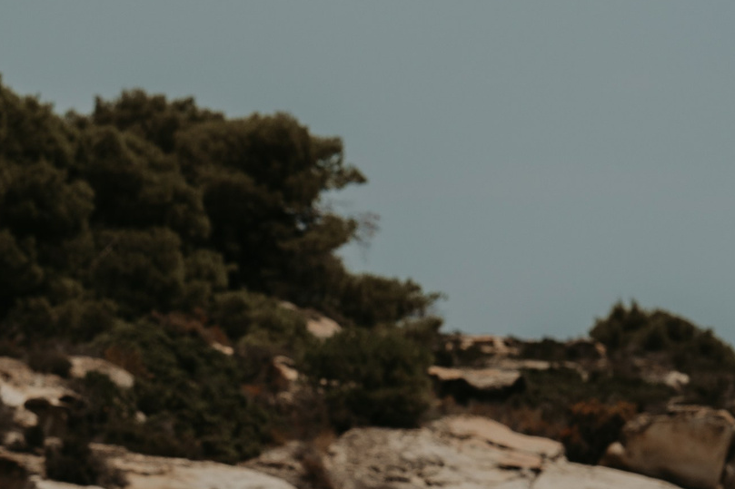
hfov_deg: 7.6
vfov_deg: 5.1
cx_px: 4
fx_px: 5491
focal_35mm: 269
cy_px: 531
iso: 250
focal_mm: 85
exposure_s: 1/5000
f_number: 3.5
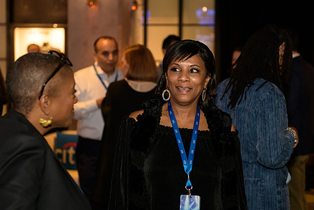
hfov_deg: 22.6
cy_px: 115
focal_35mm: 90
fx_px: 785
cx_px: 176
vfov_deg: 15.2
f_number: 3.2
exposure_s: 1/125
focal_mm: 70
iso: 1250
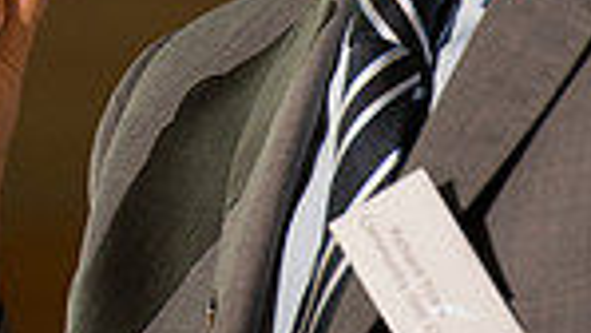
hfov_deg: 2.7
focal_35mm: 814
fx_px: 12763
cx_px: -32
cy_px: -371
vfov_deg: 1.5
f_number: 4
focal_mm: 200
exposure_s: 1/200
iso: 1250
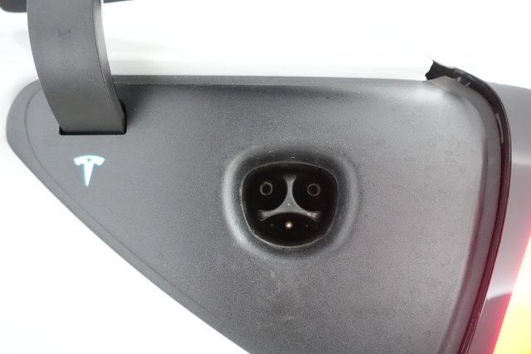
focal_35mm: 24
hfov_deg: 73.8
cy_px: 177
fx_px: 354
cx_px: 266
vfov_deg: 53.1
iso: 16000
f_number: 6.3
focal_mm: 24
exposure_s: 1/80
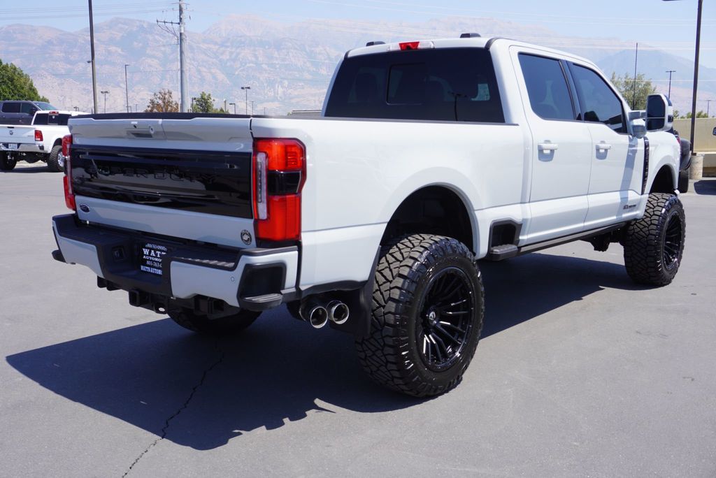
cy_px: 239
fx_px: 716
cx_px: 358
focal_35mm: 36
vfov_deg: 36.9
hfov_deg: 53.1
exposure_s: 1/125
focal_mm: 24
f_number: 9
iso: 100
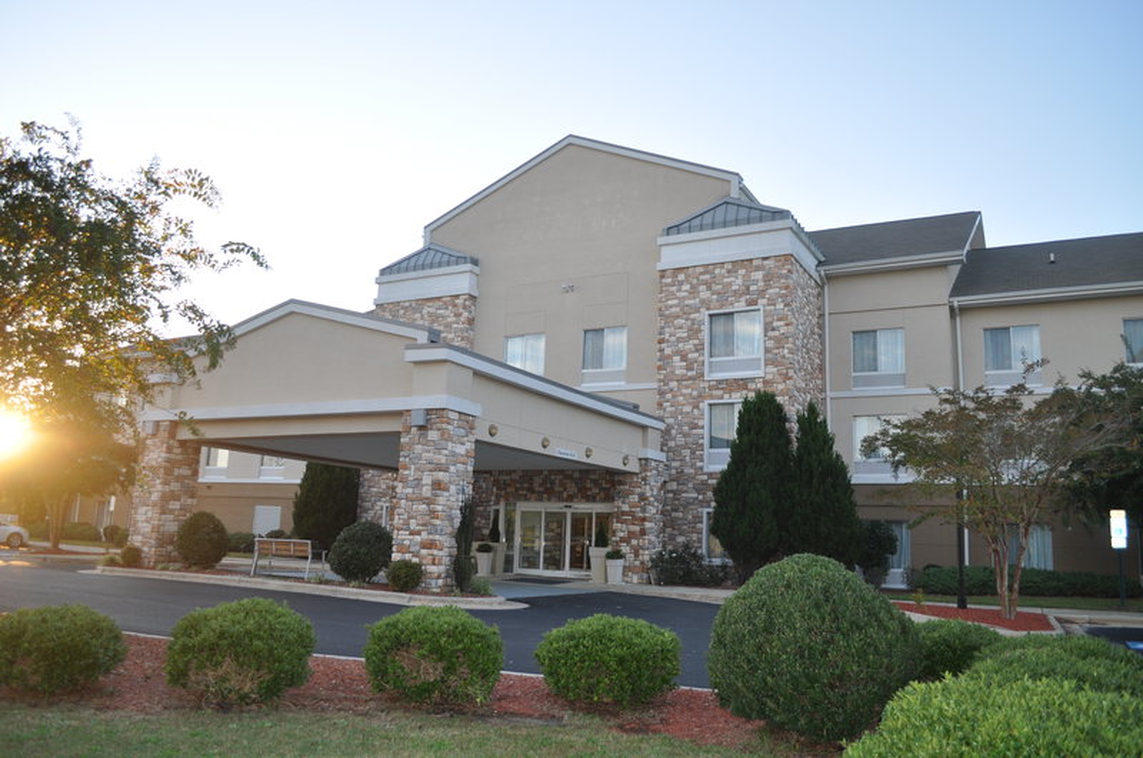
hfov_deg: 67.5
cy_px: 379
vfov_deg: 47.8
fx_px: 856
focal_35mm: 27
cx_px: 572
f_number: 4
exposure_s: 1/200
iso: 200
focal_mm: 18
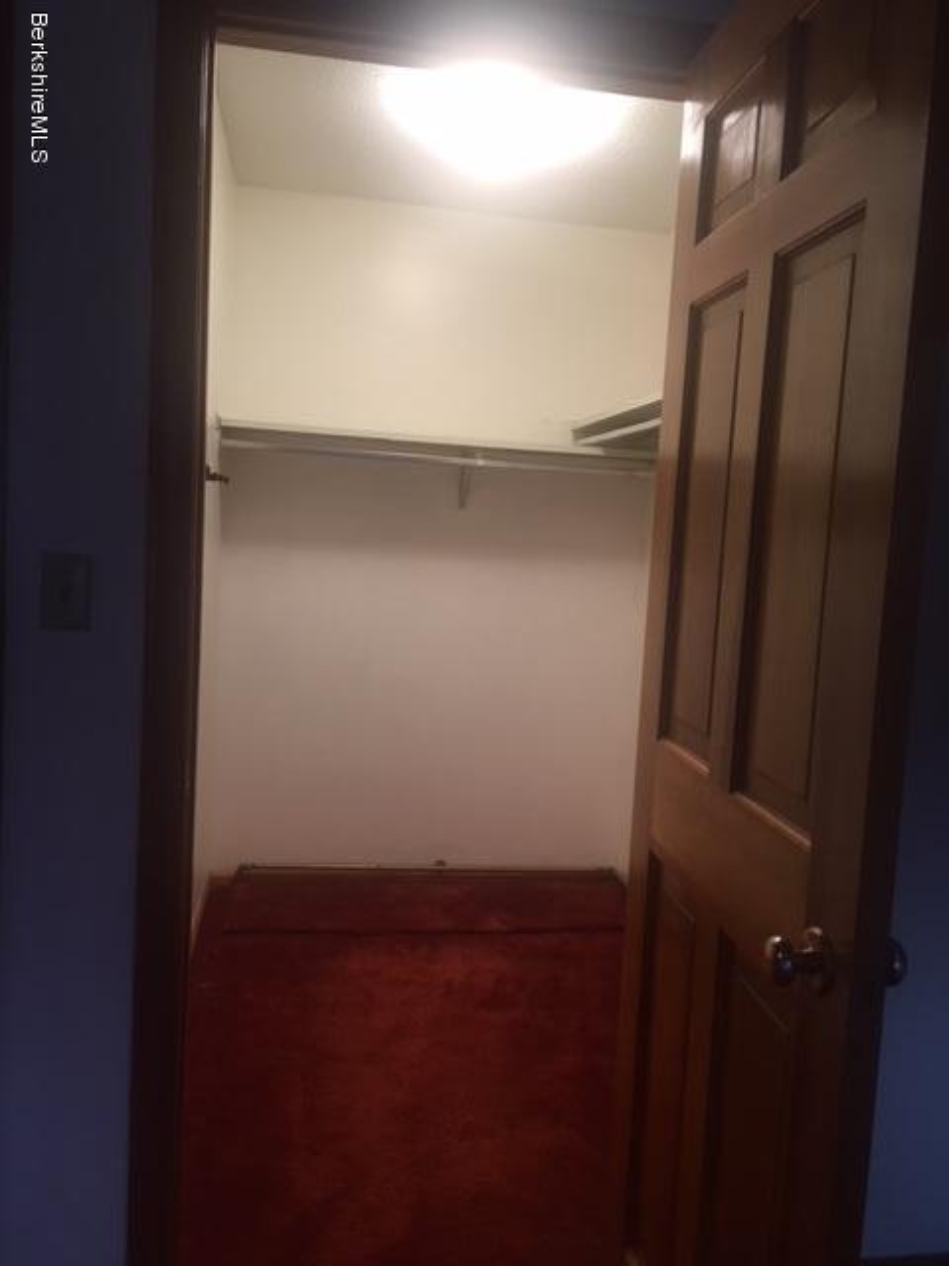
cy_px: 633
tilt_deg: -4.5
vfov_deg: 61.7
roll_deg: -4.0
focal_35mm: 29
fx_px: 1060
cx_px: 474
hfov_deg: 48.2
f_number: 2.2
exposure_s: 1/15
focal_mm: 4.15
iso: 50
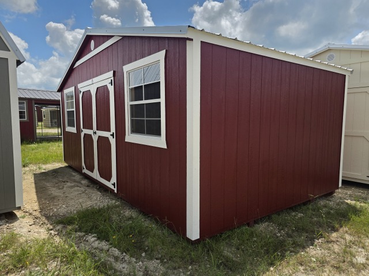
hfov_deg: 73.9
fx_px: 245
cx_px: 184
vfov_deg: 58.9
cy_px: 138
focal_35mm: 23
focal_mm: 6.3
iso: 80
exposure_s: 1/6355
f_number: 1.7
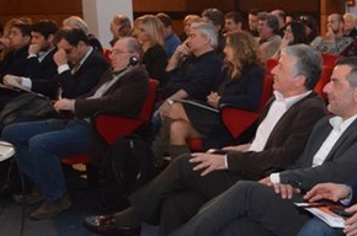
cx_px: 431
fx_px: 663
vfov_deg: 20.0
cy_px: 189
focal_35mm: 67
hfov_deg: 26.7
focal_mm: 18
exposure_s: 1/60
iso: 3200
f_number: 4
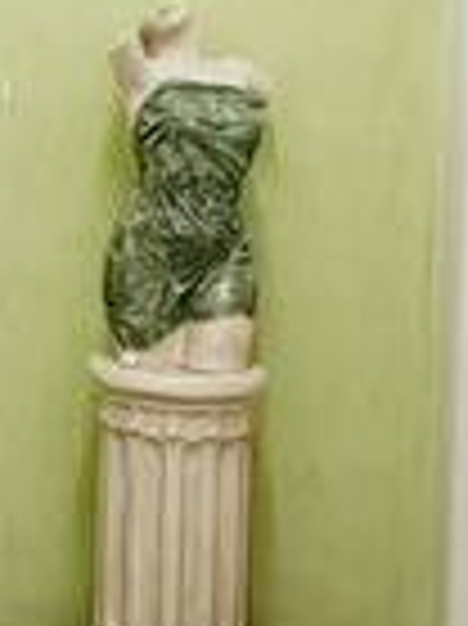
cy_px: 135
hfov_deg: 12.0
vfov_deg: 19.3
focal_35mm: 101
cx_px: -626
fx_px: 1823
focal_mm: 2.2
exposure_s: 1/60
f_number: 2.2
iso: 100
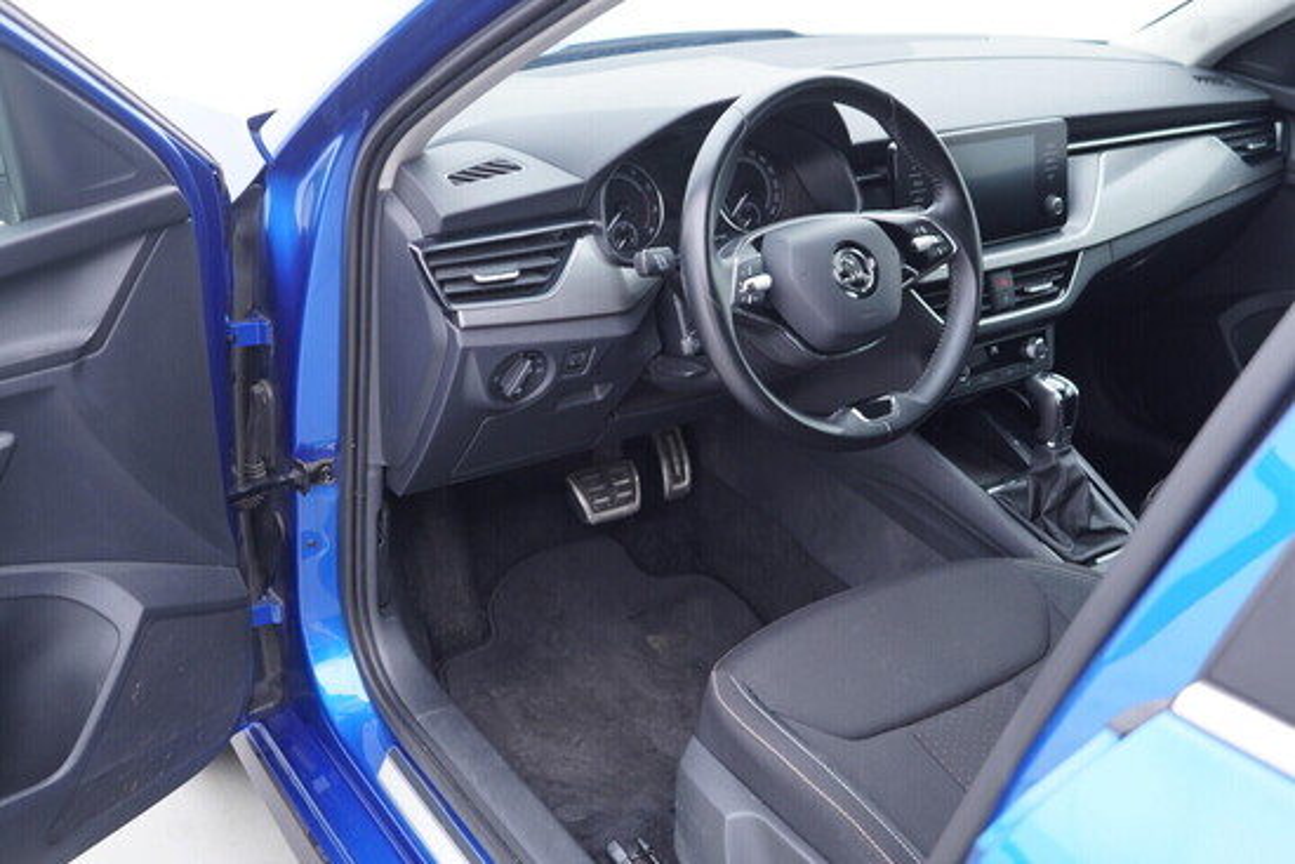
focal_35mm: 36
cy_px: 432
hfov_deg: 53.1
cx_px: 648
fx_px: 1295
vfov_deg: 36.9
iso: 250
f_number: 2.8
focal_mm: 24
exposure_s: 1/40
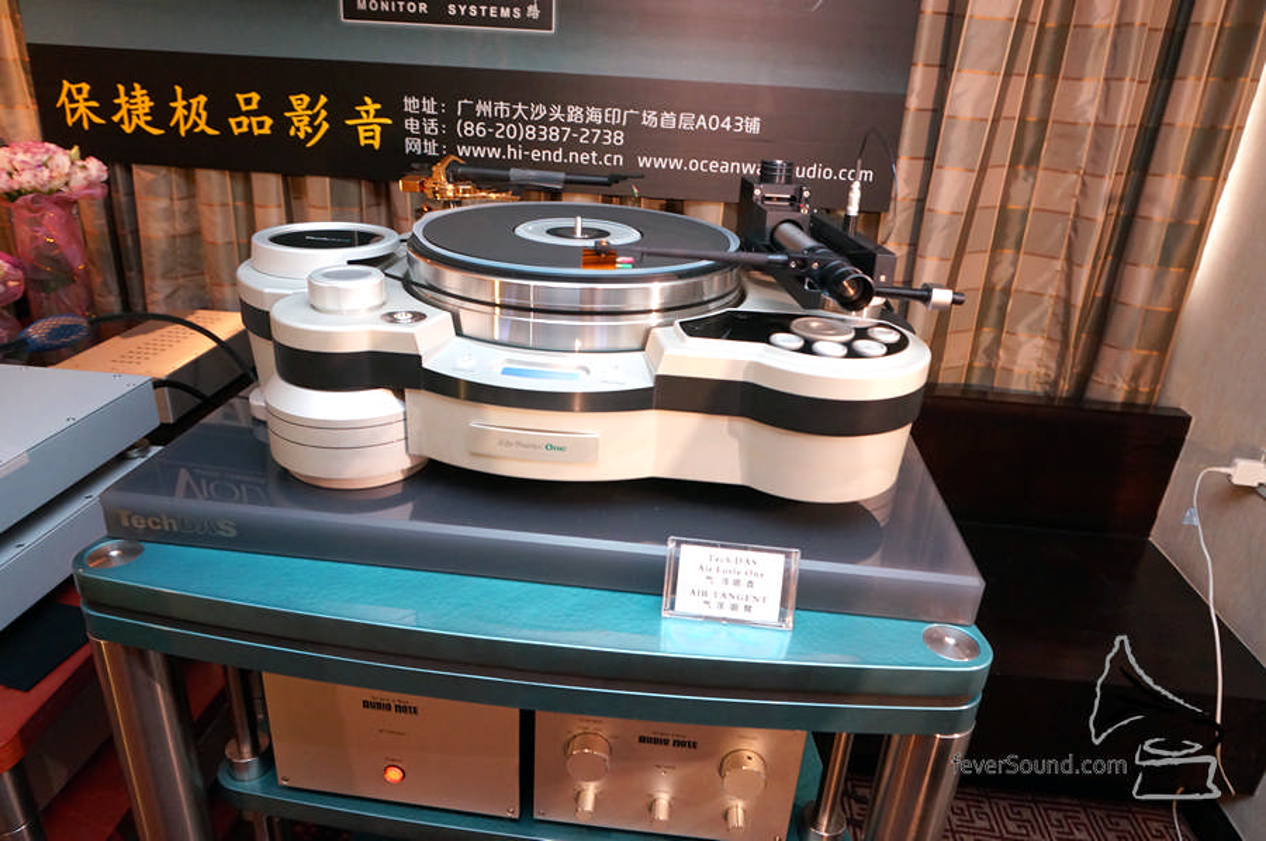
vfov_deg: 53.0
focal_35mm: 24
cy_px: 420
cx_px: 633
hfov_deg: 73.8
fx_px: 843
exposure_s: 1/25
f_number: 5.6
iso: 1600
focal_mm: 16
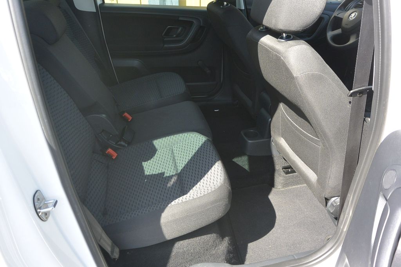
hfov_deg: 67.4
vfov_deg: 47.9
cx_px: 200
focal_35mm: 27
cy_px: 134
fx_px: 301
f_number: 3.5
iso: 180
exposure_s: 1/250
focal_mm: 10
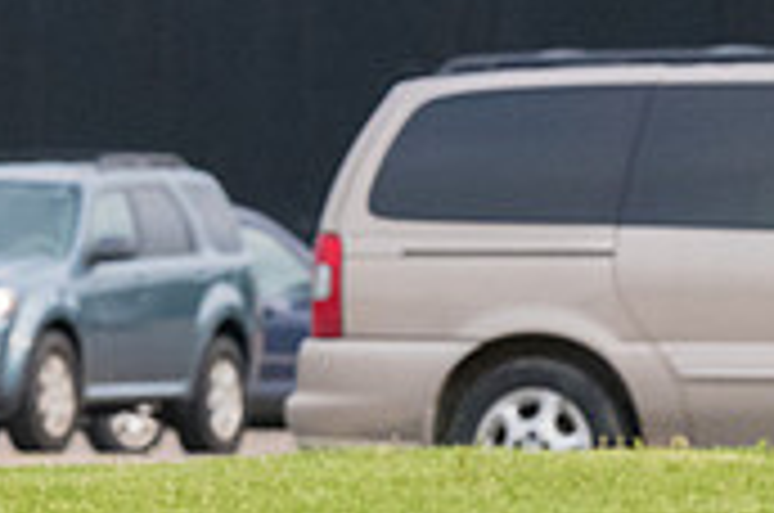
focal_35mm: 681
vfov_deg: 2.0
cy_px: 414
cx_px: -414
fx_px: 14614
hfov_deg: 3.0
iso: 3200
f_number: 7.1
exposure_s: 1/1250
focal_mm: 135
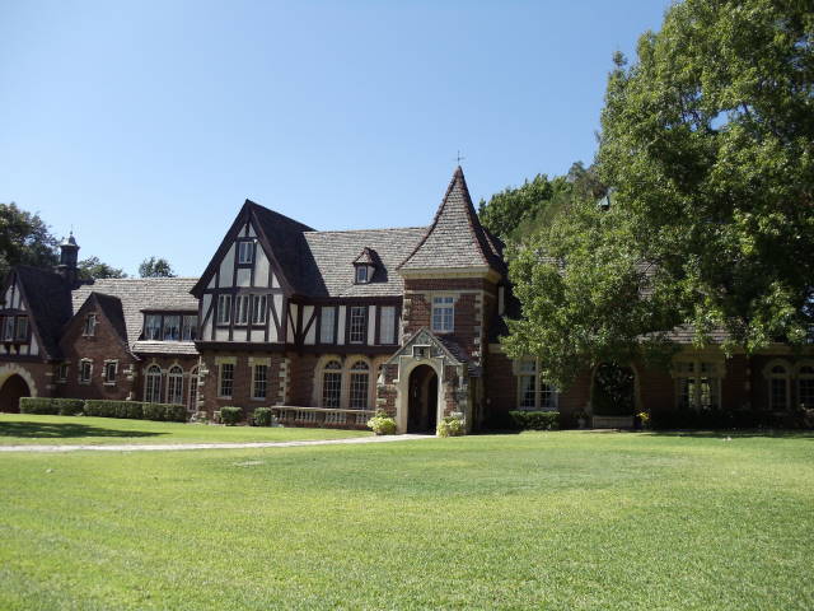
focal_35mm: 44
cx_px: 407
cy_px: 306
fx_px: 1035
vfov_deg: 32.9
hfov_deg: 42.9
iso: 100
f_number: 7.1
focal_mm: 6
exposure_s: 1/250
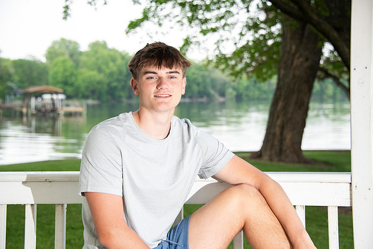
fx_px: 881
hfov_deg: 23.9
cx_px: 186
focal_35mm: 85
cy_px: 124
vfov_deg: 16.1
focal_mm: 85
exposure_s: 1/160
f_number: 5.6
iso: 320
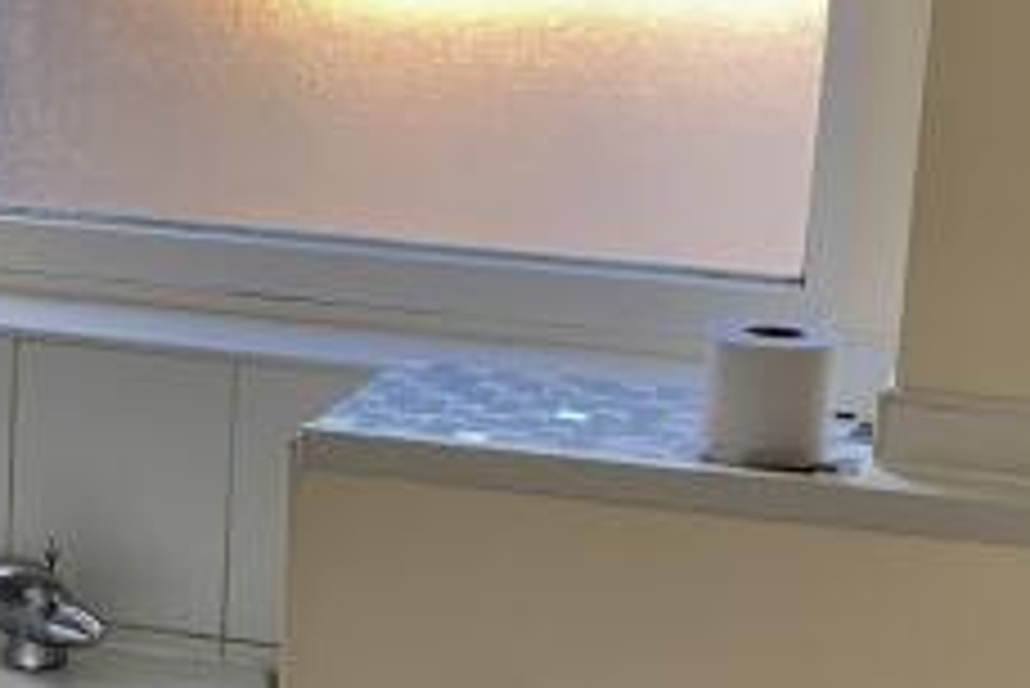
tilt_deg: -13.6
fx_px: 3464
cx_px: 9
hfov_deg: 16.6
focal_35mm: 121
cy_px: 495
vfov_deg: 11.3
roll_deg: -1.9
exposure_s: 1/121
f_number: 1.8
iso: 64
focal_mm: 4.25
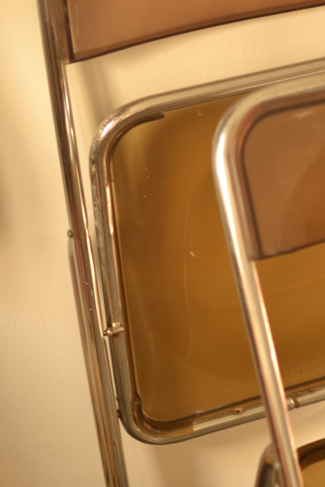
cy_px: 170
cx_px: 274
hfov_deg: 13.7
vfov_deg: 20.6
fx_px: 1340
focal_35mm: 99
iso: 100
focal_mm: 35
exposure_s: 1/60
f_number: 2
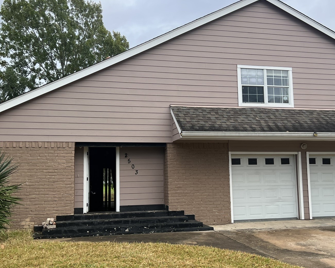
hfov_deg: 45.8
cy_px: 140
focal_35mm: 40
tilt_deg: +4.4
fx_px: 397
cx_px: 169
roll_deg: +0.3
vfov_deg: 37.3
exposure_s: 1/1000
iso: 50
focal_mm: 5.7
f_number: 1.5
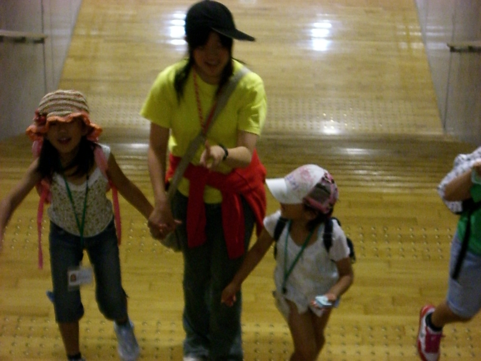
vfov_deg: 13.0
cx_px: 240
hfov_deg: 17.3
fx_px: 1584
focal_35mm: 114
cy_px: 180
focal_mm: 18.6
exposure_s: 1/50
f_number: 5.2
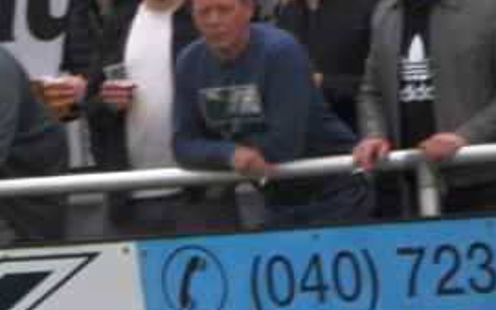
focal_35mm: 1448
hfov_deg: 1.4
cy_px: 325
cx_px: -441
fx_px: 19582
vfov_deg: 0.9
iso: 200
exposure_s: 1/640
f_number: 6.3
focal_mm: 200
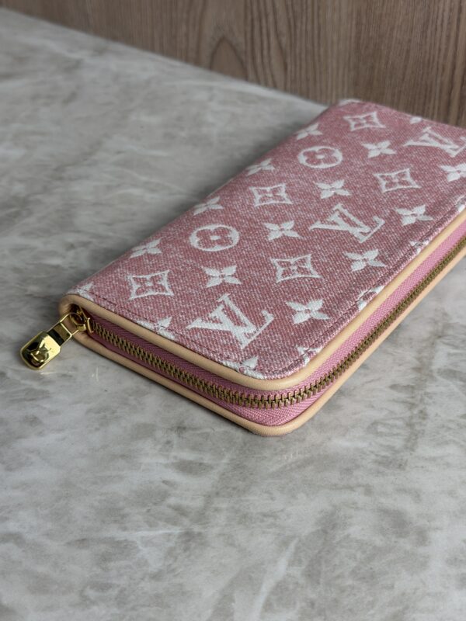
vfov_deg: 39.7
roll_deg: +1.7
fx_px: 862
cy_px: 310
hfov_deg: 30.3
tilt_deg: -39.4
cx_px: 233
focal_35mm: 48
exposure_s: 1/120
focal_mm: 6.76
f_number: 1.78
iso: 50
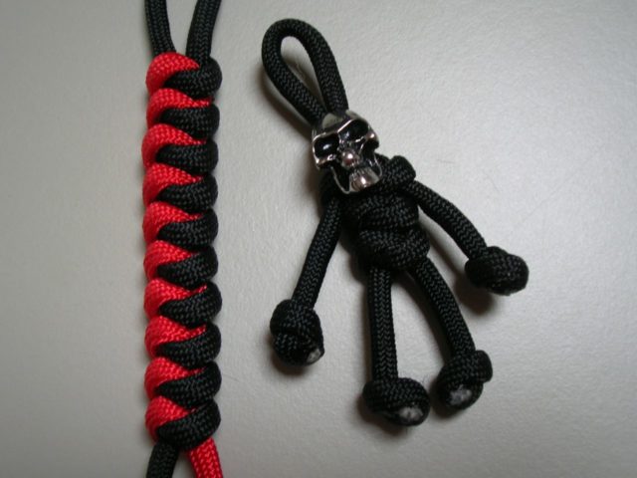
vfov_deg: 31.5
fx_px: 846
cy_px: 239
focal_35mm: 46
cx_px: 318
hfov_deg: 41.2
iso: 50
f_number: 3.2
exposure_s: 1/10.8
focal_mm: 7.7
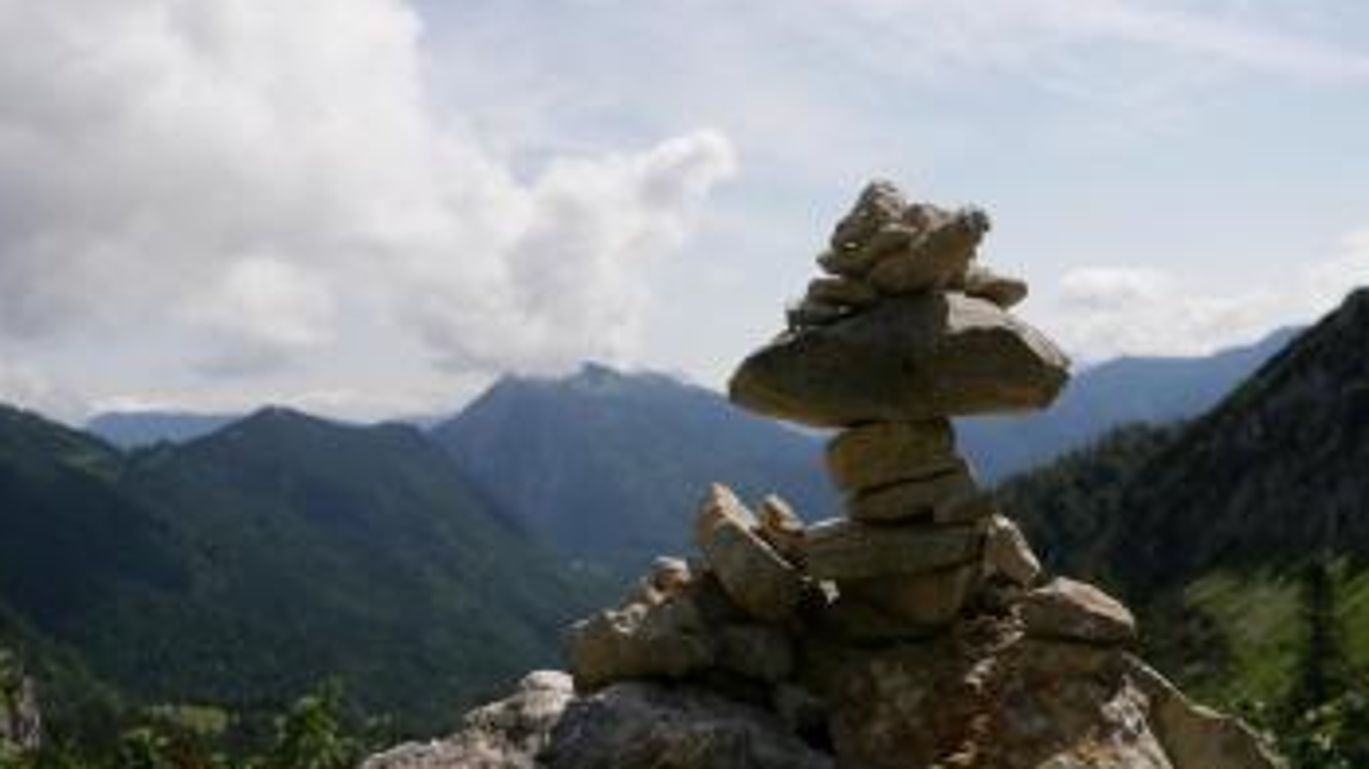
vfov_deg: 32.8
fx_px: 1306
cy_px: 384
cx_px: 698
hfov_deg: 55.3
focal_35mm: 36
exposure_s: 1/4000
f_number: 3.5
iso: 200
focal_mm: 16
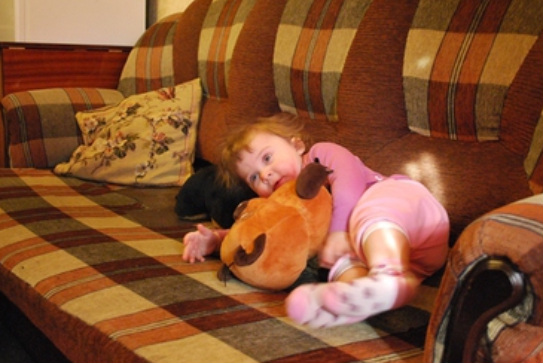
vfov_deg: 35.9
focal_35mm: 37
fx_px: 559
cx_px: 292
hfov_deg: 51.8
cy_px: 155
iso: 1600
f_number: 3.8
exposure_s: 1/25
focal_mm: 20
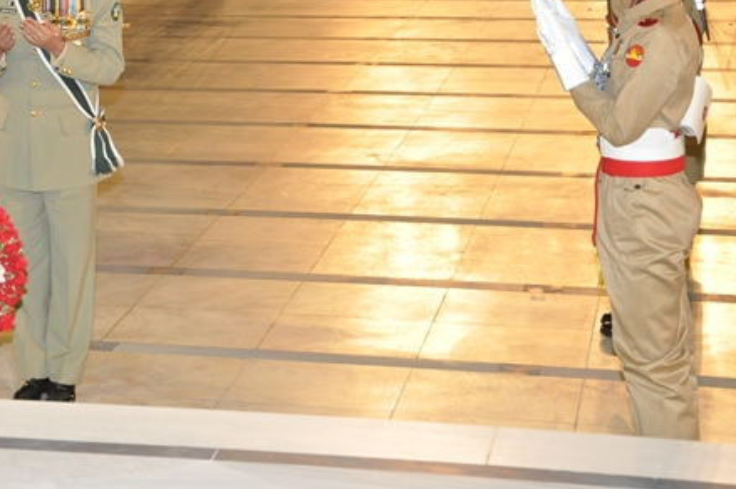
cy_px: 93
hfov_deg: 16.5
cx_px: 74
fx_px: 2511
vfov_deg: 11.1
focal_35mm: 123
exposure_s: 1/60
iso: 1000
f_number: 6.3
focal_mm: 45
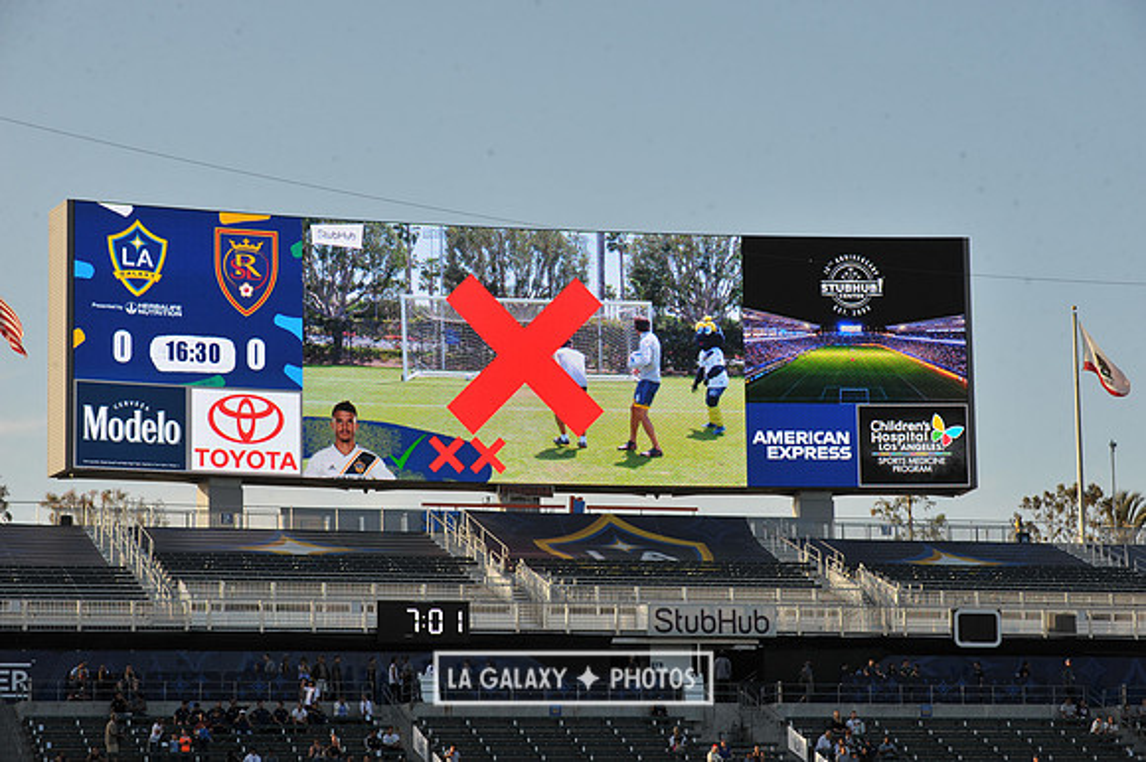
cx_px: 573
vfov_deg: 12.4
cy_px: 381
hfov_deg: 18.6
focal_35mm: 110
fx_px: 3500
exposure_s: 1/400
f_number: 10
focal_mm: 110
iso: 400
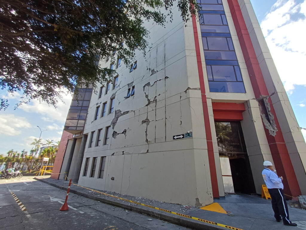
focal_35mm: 16
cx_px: 153
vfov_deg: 78.1
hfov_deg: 94.5
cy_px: 115
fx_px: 141
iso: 40
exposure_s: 1/330
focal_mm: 1.64
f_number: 2.2
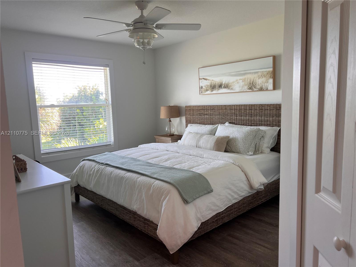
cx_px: 178
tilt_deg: -6.8
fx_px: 267
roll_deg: +1.8
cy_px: 134
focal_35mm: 26
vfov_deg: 53.1
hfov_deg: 67.3
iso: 80
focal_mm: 5.7
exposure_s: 1/60
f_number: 1.5
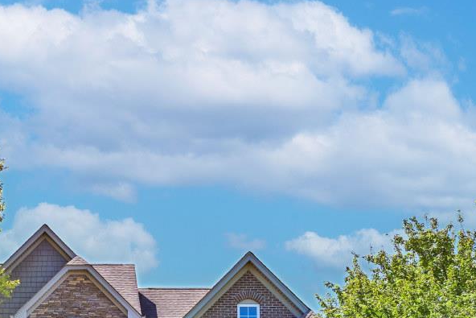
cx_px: 123
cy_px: 374
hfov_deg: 26.3
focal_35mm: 76
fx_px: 1005
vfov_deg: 17.2
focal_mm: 30
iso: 100
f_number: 6.3
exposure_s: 1/250
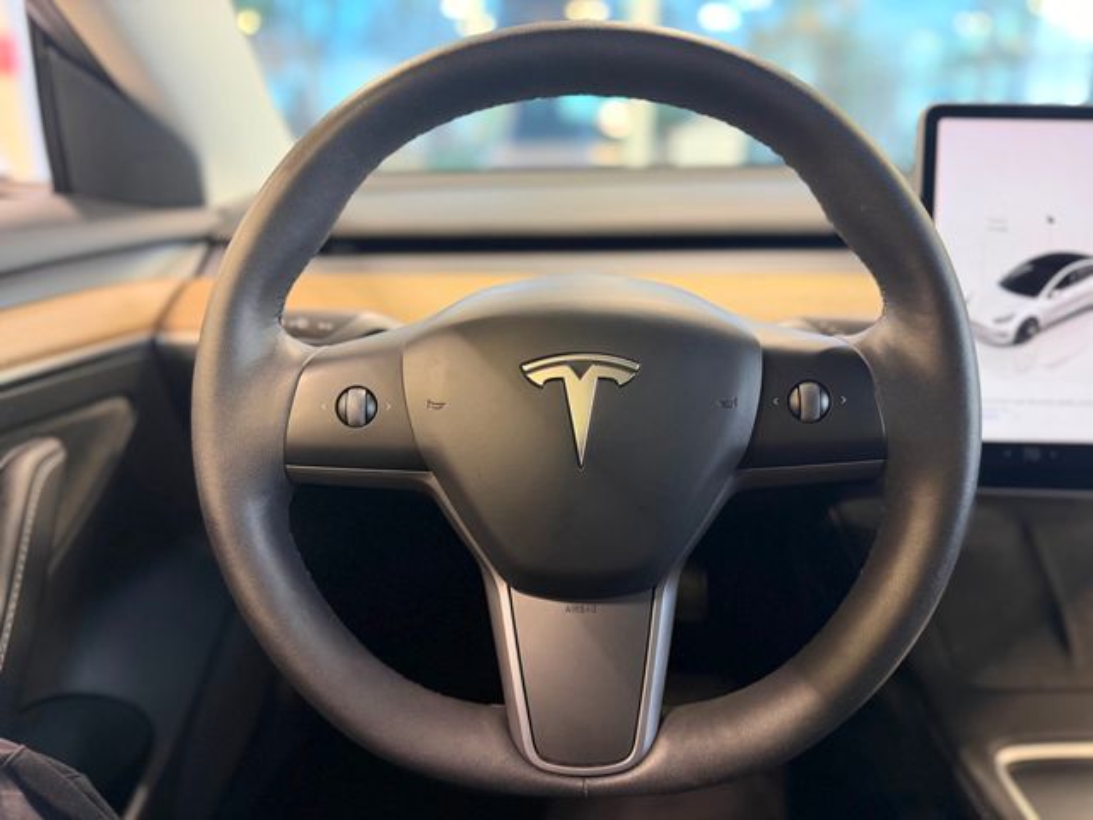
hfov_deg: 71.6
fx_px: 758
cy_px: 410
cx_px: 546
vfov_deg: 56.8
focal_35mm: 24
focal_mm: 6.76
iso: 400
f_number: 1.78
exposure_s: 1/60
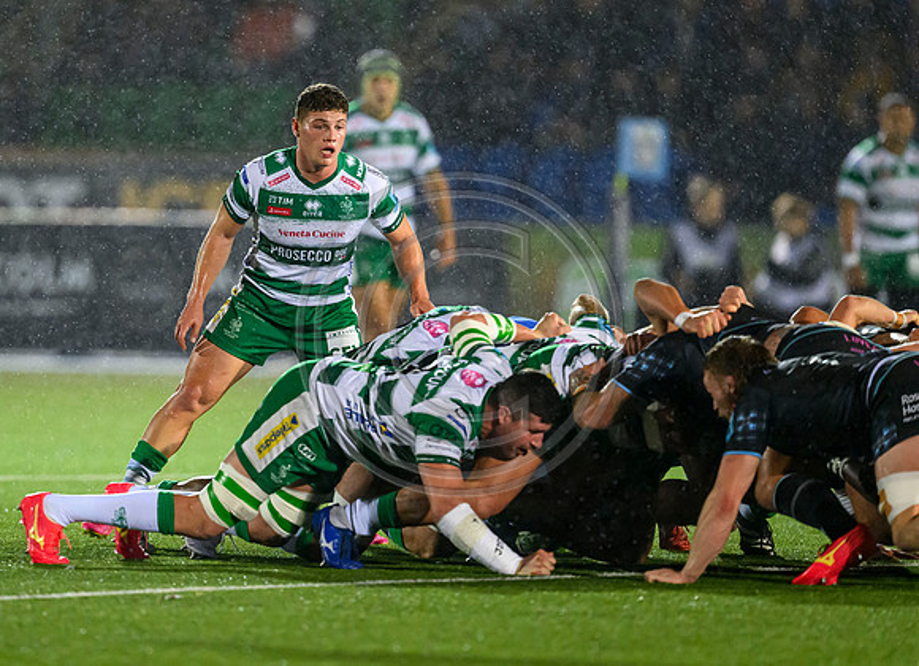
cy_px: 321
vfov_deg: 2.6
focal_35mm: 567
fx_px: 14868
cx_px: 346
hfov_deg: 3.5
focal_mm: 400
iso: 6400
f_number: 3.2
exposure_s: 1/1250
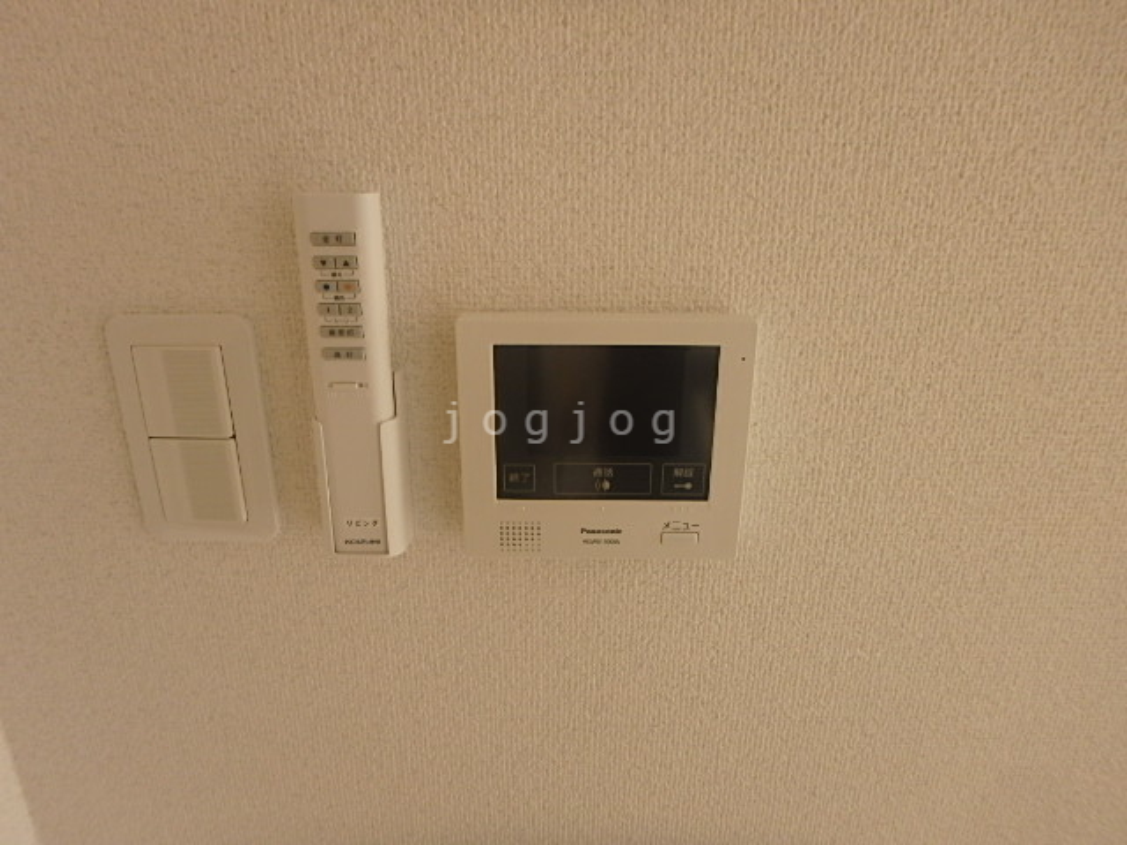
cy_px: 422
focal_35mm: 21
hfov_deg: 79.0
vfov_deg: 63.4
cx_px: 564
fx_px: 684
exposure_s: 1/30
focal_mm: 3.7
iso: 250
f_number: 3.5
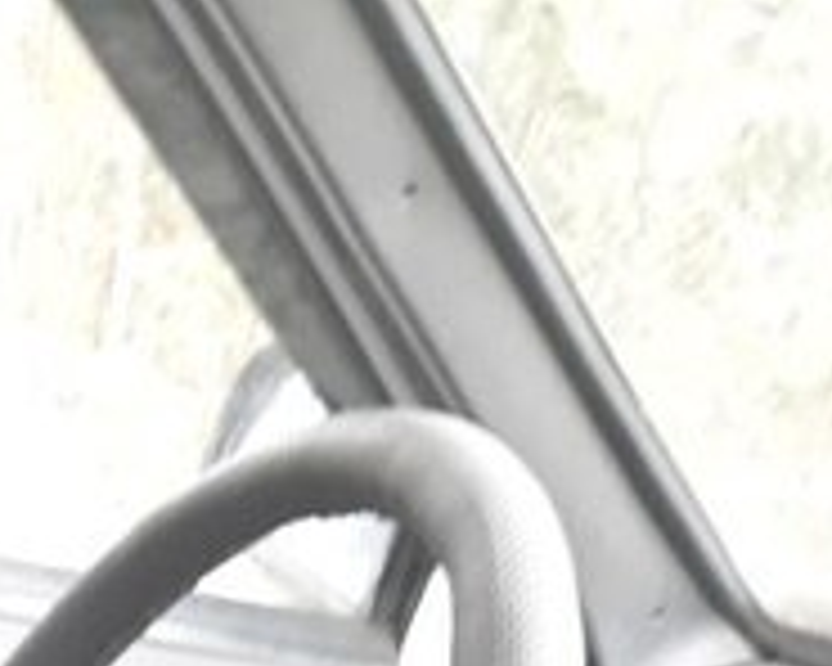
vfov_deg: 14.8
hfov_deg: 18.6
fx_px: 2315
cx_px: -328
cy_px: 1109
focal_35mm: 94
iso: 160
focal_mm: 3.71
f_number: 1.7
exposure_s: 1/33
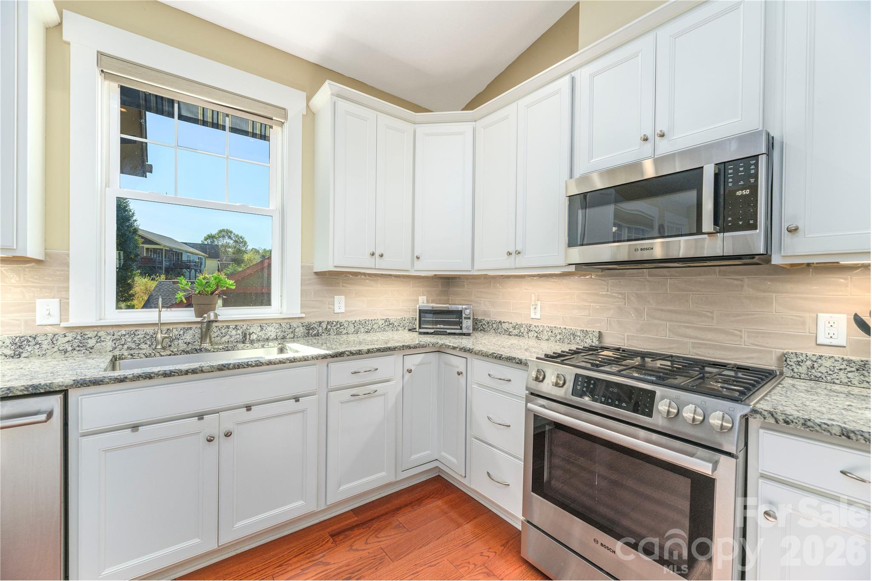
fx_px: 339
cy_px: 290
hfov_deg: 104.3
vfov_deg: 81.2
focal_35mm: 14
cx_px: 436
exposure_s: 1/200
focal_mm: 14
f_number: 8
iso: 320
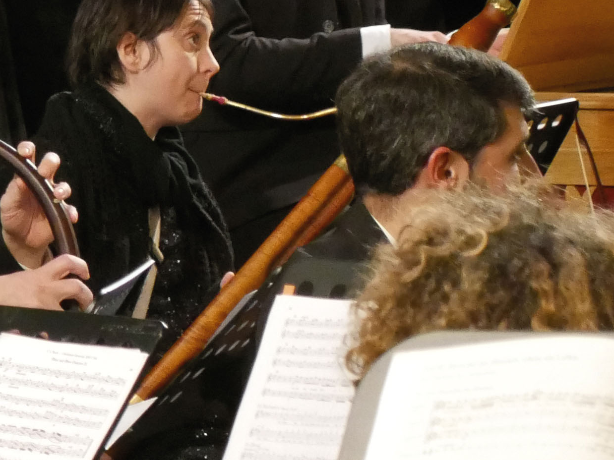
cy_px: -257
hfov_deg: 5.8
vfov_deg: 4.4
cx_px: -465
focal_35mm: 334
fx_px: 5923
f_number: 4
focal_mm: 45
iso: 3200
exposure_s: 1/50
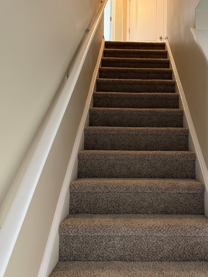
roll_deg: -1.8
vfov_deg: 55.2
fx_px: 264
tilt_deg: +6.0
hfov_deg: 42.4
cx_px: 139
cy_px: 124
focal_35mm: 33
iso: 500
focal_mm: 6.76
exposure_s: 1/60
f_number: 1.78
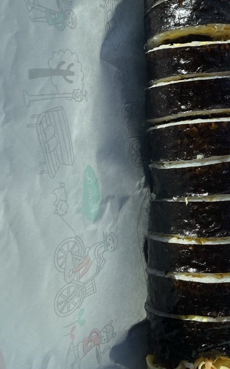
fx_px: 471
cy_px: 122
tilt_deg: -62.0
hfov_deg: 26.3
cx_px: 218
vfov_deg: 42.1
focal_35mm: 47
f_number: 1.6
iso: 32
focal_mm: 4.2
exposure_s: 1/1575
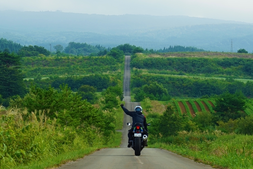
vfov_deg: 13.1
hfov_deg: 19.4
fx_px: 738
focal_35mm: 105
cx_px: 126
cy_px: 84
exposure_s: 1/200
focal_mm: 105
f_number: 7.1
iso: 100
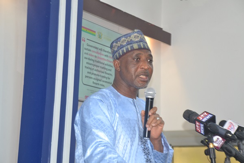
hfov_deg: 21.9
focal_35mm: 93
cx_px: 122
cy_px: 82
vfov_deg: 14.7
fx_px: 630
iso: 800
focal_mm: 62
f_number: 5
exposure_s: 1/60
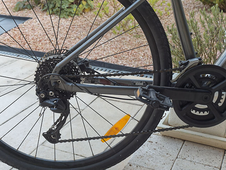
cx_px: 113
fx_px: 340
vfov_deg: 28.1
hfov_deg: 36.8
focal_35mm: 52
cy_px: 85
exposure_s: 1/80
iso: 400
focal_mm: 26
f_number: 5.6
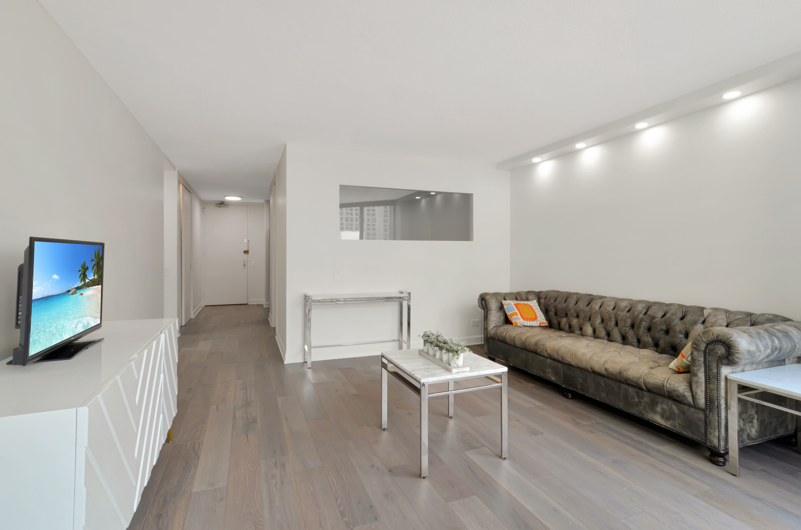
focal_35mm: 16
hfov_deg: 95.1
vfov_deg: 71.8
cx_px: 400
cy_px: 265
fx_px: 366
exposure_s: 1/4
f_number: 11
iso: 100
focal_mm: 11
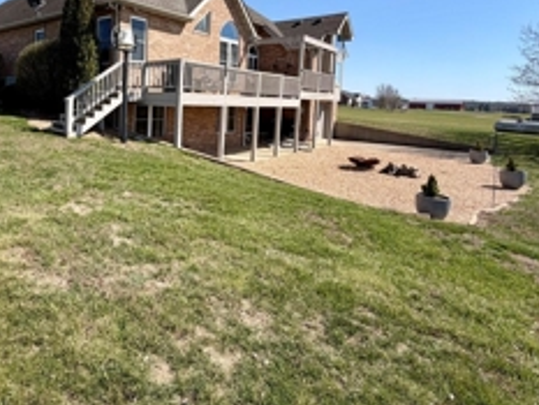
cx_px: 150
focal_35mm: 24
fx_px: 374
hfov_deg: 68.0
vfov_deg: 55.2
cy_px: 123
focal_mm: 2.22
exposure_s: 1/770
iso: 25
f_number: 2.2
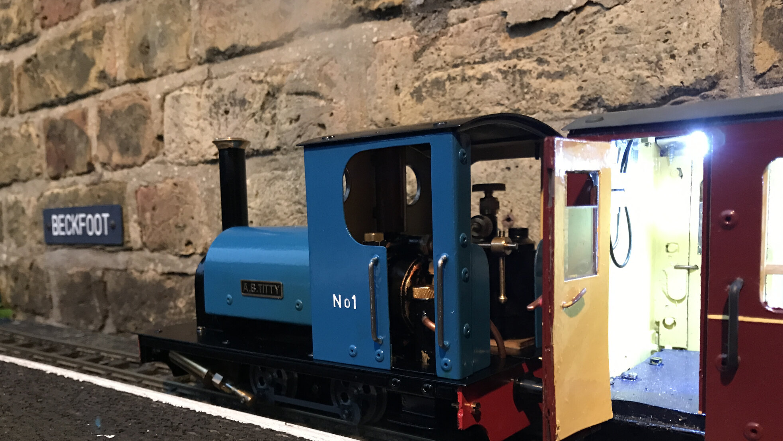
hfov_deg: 62.6
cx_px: 395
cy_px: 292
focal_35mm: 31
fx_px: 644
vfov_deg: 37.4
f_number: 1.8
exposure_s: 1/9
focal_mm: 3.99
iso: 100
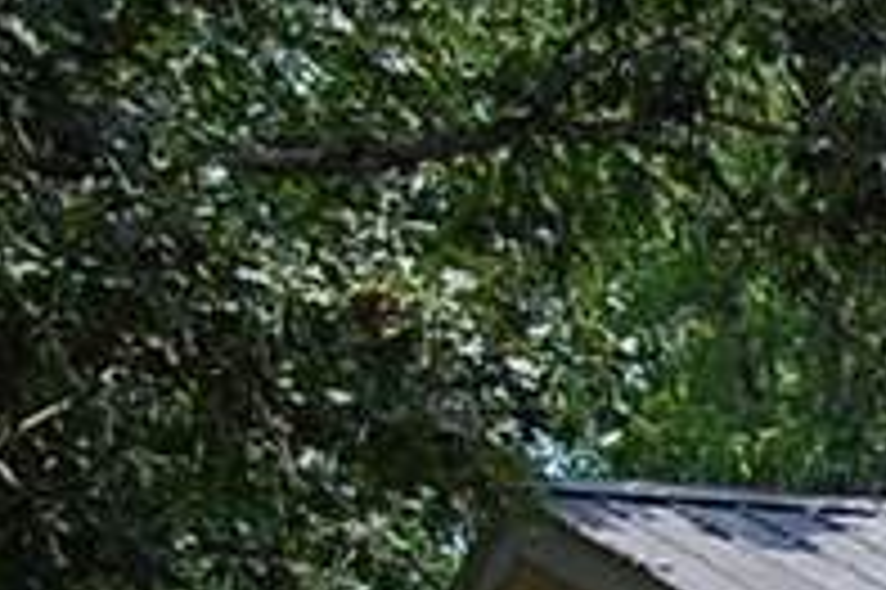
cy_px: 1389
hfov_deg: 8.2
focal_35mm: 224
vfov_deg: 5.9
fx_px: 5514
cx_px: 2366
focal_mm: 23
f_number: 8
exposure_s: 1/250
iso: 200
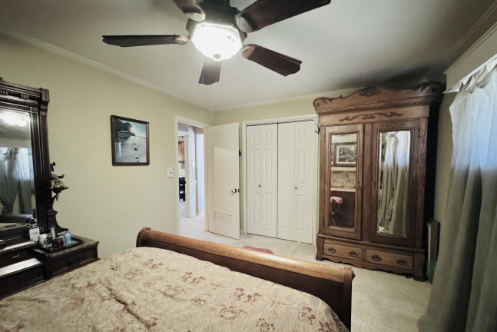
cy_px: 174
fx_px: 207
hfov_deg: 100.4
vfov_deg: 77.3
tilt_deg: -3.0
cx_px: 253
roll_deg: +0.8
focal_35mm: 15
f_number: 2.2
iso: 1250
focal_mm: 2.22
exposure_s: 1/40
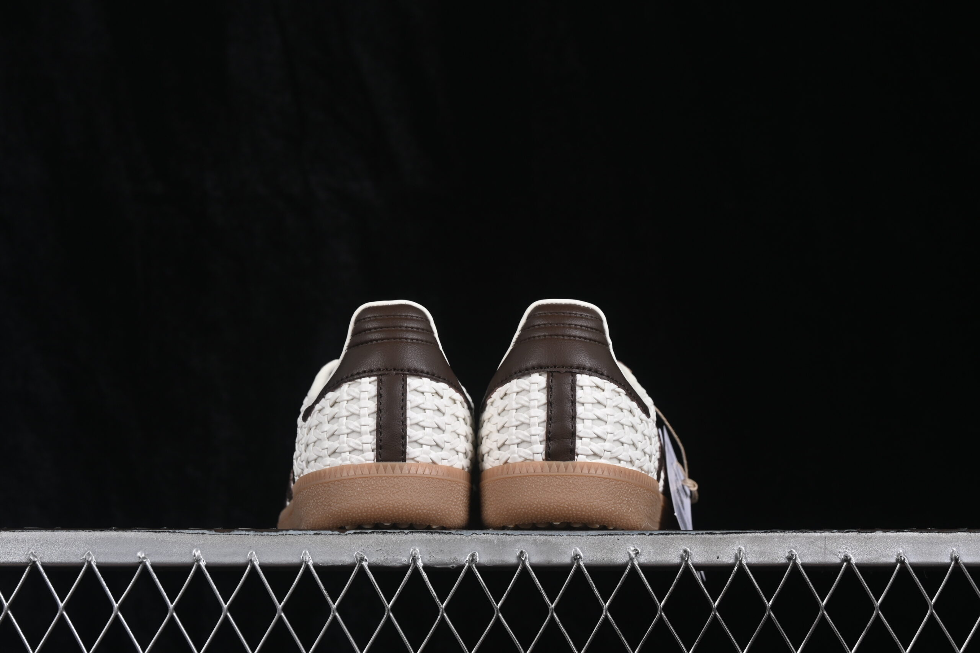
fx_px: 2042
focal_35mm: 75
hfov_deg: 27.0
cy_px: 326
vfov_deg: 18.2
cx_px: 490
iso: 160
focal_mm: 50
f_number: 8
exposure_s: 1/80
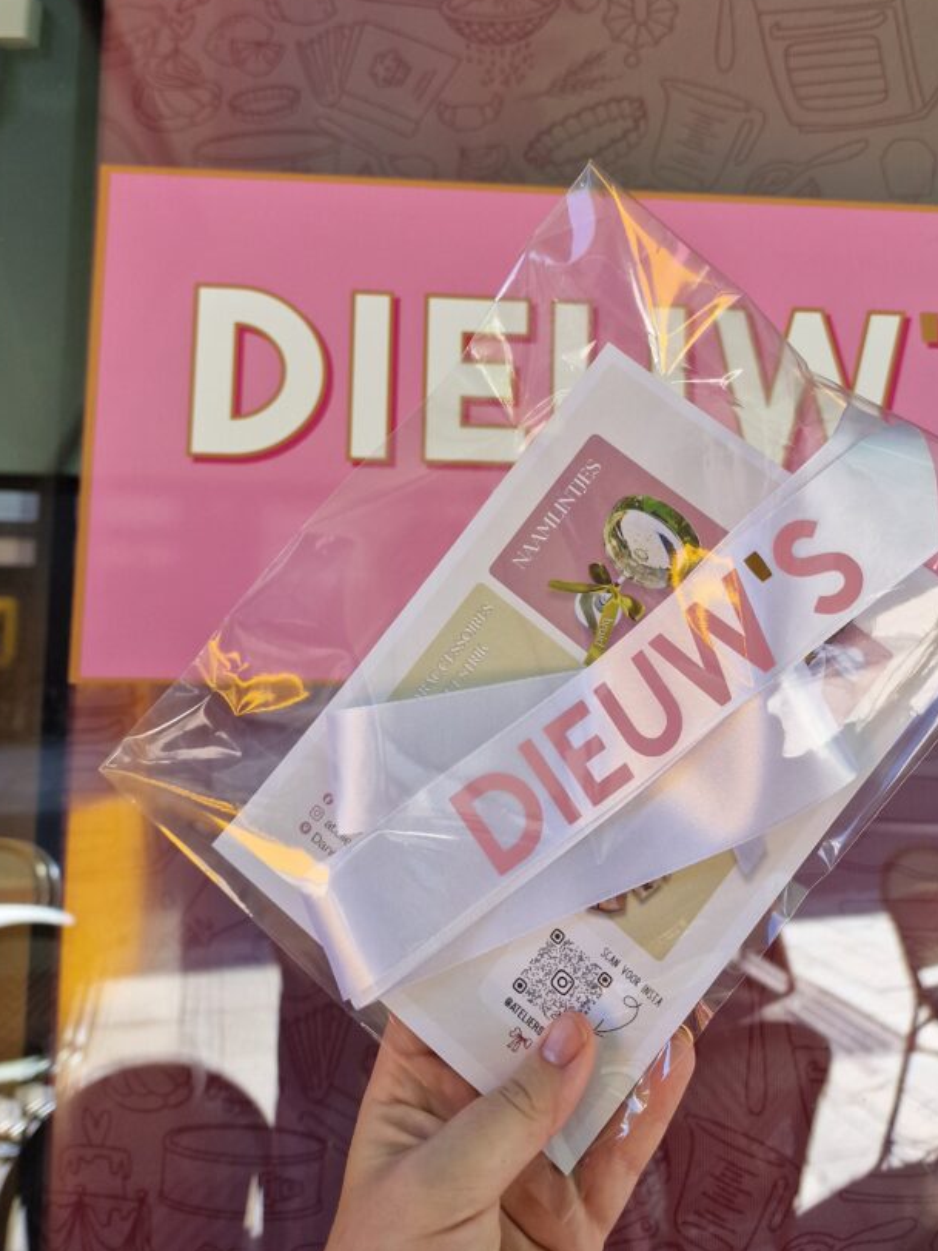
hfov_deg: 48.0
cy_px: 495
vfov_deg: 61.1
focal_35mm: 29
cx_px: 550
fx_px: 1048
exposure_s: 1/100
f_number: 1.8
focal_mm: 6.4
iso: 50
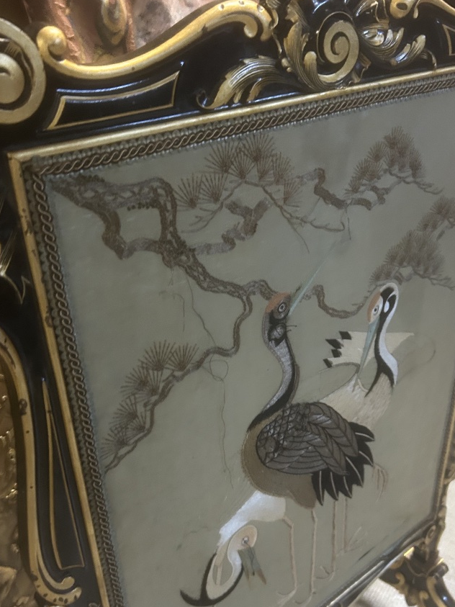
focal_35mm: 37
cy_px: 341
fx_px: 649
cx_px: 250
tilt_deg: -31.6
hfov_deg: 38.6
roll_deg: -1.5
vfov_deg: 50.0
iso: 500
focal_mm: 5.7
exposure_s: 1/33
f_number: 1.5
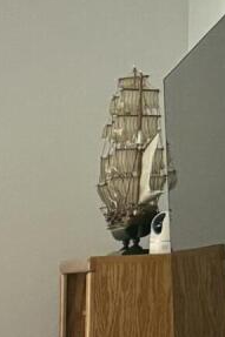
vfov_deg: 11.2
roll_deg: +1.6
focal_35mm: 174
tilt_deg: -7.0
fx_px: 1633
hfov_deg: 6.8
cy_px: 547
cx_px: -538
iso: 320
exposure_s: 1/120
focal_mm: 6.76
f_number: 1.78
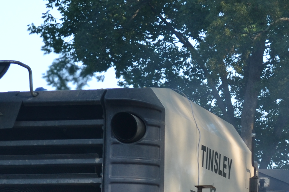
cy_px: 262
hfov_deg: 10.3
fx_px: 1597
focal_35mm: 199
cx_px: 211
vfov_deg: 6.8
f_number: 5.6
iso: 110
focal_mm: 40
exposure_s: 1/125
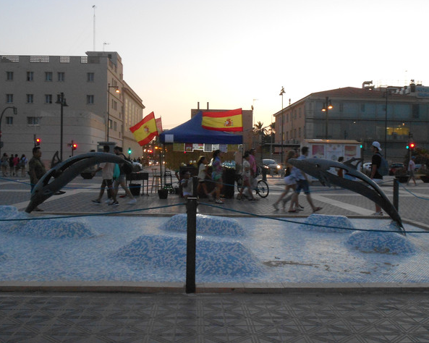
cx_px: 205
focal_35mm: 39
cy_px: 172
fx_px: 495
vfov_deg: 38.2
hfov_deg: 46.8
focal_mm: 6.9
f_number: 3.9
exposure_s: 1/30
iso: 400
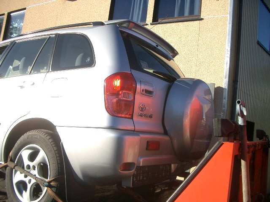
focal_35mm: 35
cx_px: 135
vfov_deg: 40.7
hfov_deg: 52.6
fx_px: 273
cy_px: 101
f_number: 2.6
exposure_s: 1/640
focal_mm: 5.8
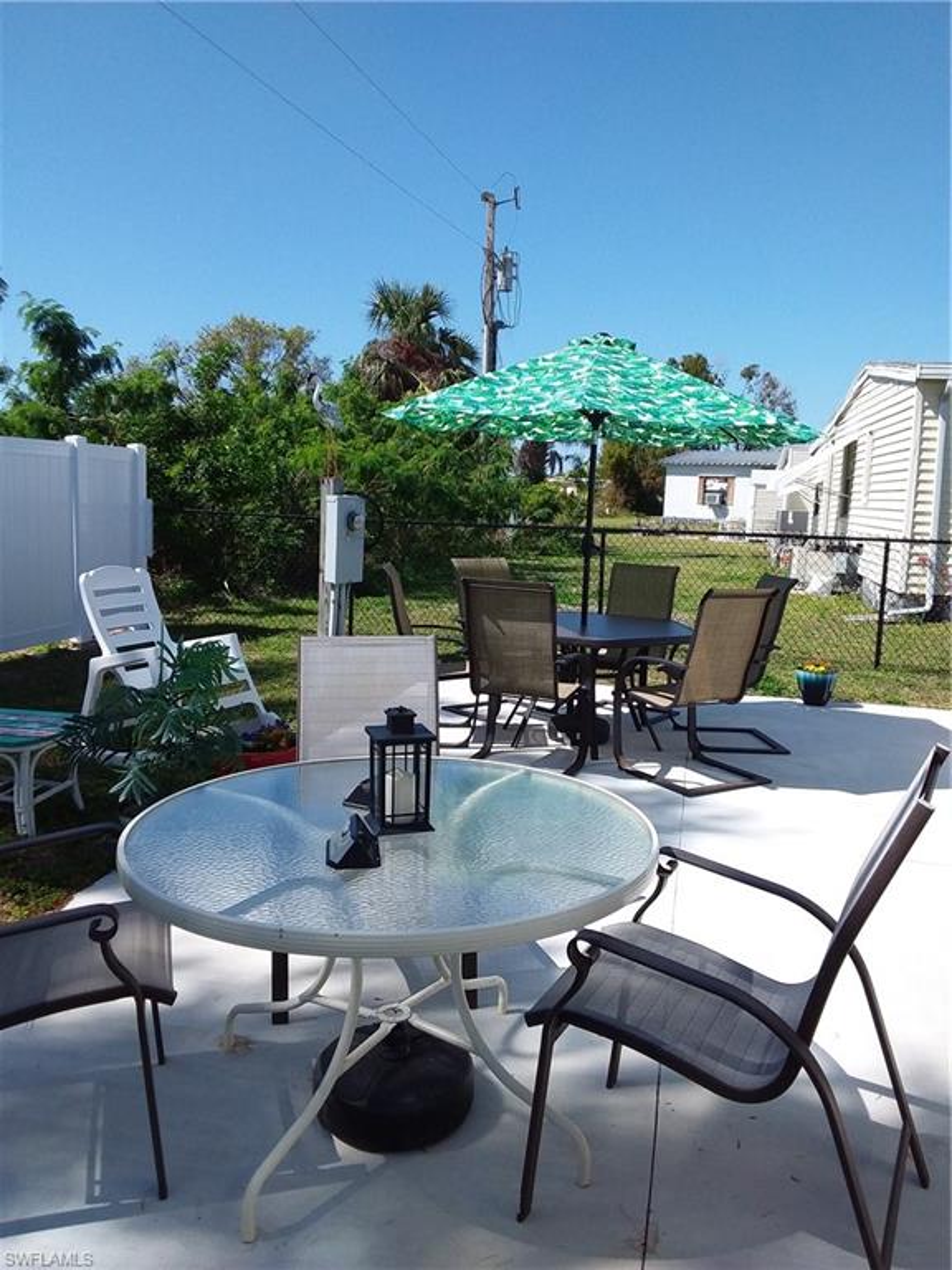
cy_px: 635
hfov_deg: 49.7
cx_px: 476
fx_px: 1027
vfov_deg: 63.4
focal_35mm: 28
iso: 40
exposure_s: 1/1734
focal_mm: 2.91
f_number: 1.9
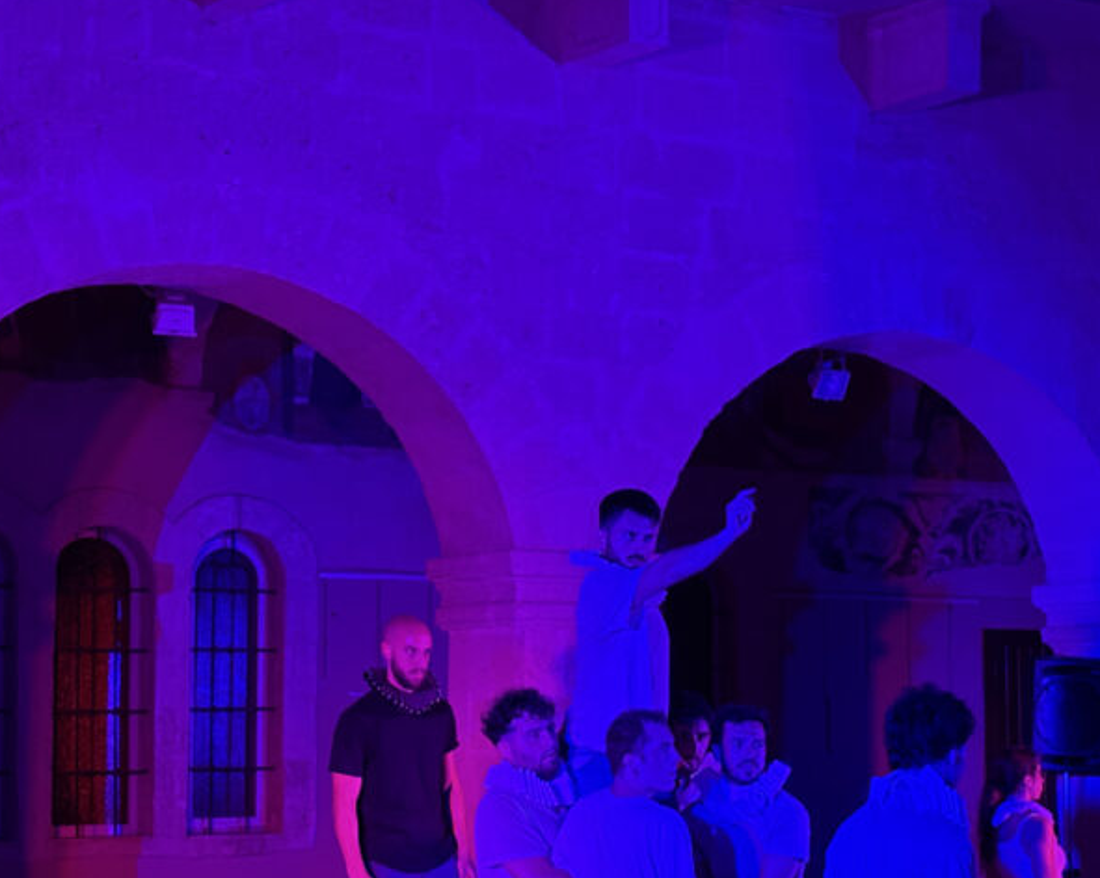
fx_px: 2863
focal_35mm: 88
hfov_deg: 21.7
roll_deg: +0.5
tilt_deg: +4.2
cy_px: 556
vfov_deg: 17.4
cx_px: 599
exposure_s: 1/30
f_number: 1.6
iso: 400
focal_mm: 5.96
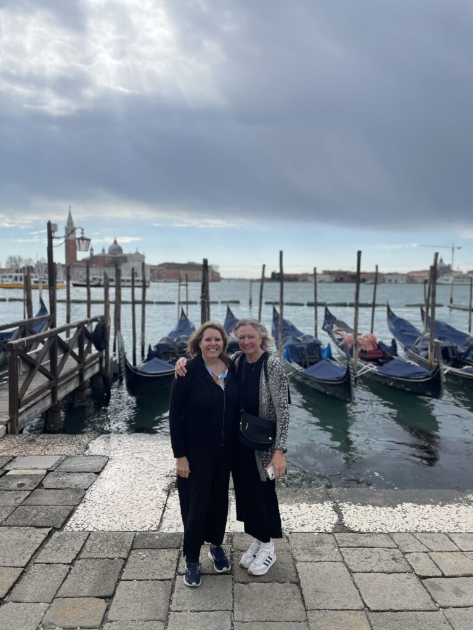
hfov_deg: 53.1
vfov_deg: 67.3
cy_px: 315
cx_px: 236
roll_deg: -0.3
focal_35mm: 26
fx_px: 474
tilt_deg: -4.0
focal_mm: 4.2
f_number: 1.6
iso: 50
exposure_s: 1/5814
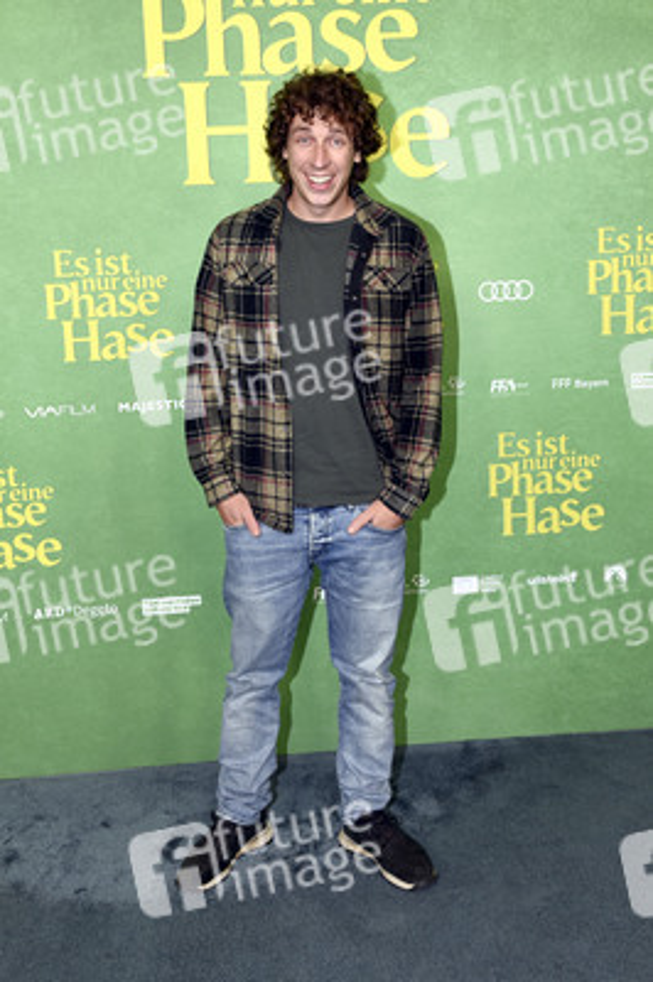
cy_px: 491
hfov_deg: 37.8
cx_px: 326
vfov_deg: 54.5
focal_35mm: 35
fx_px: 954
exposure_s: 1/125
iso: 500
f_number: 6.3
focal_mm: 35
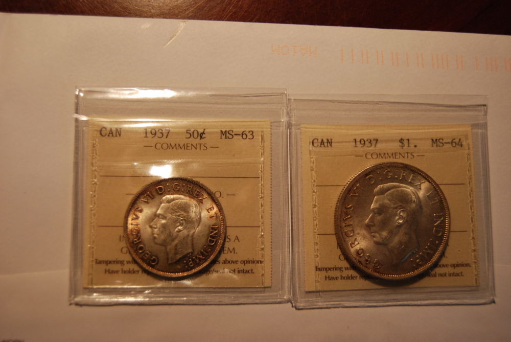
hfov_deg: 46.4
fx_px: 597
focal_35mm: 42
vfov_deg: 32.0
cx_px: 256
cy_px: 171
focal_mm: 28
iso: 360
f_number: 4.2
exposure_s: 1/125
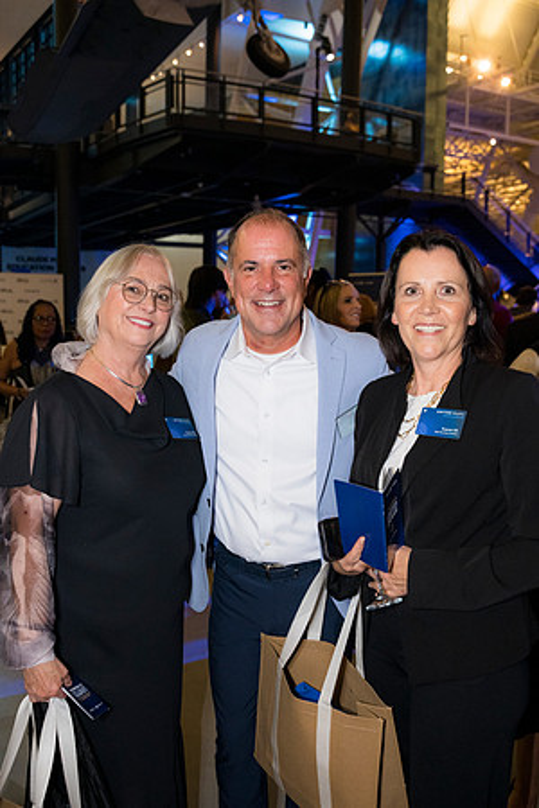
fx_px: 696
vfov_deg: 60.3
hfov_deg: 42.3
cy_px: 404
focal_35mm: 31
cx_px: 270
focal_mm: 31
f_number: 4
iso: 3200
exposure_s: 1/125
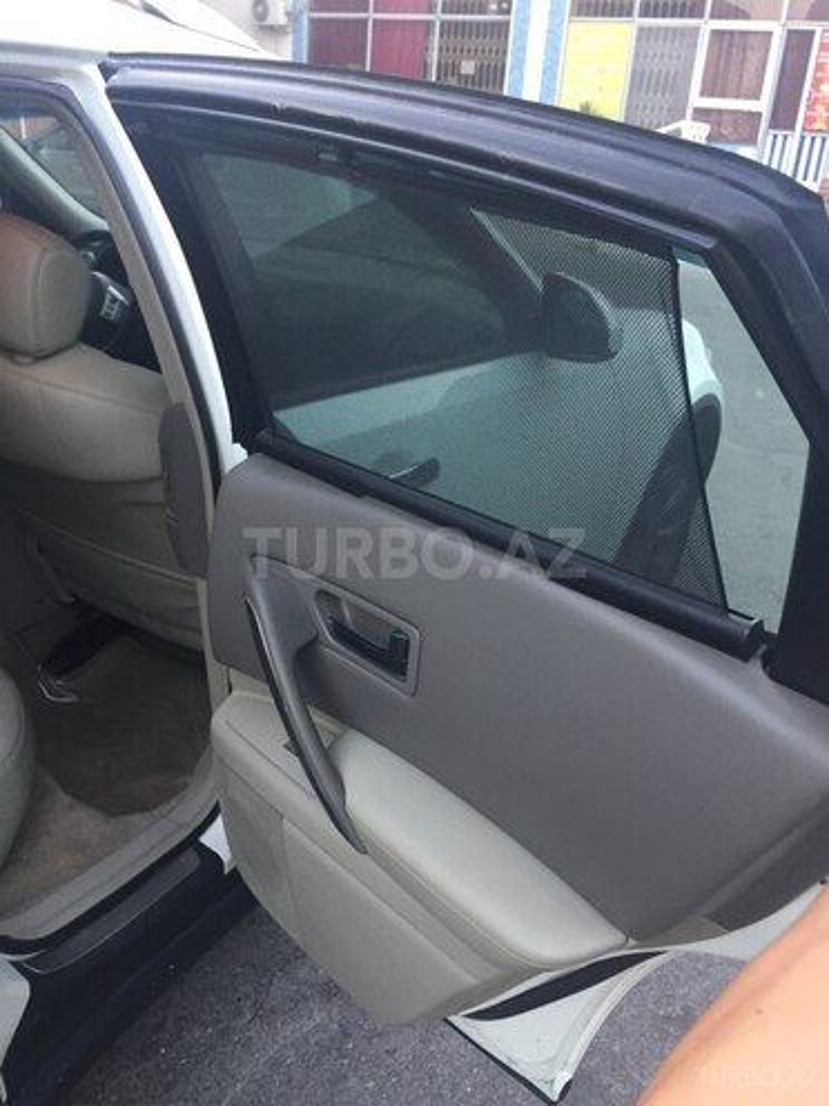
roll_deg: -5.0
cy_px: 553
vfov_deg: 61.7
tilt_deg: -22.8
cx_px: 414
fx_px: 926
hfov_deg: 48.2
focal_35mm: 29
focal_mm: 4.15
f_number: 2.2
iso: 125
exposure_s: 1/33
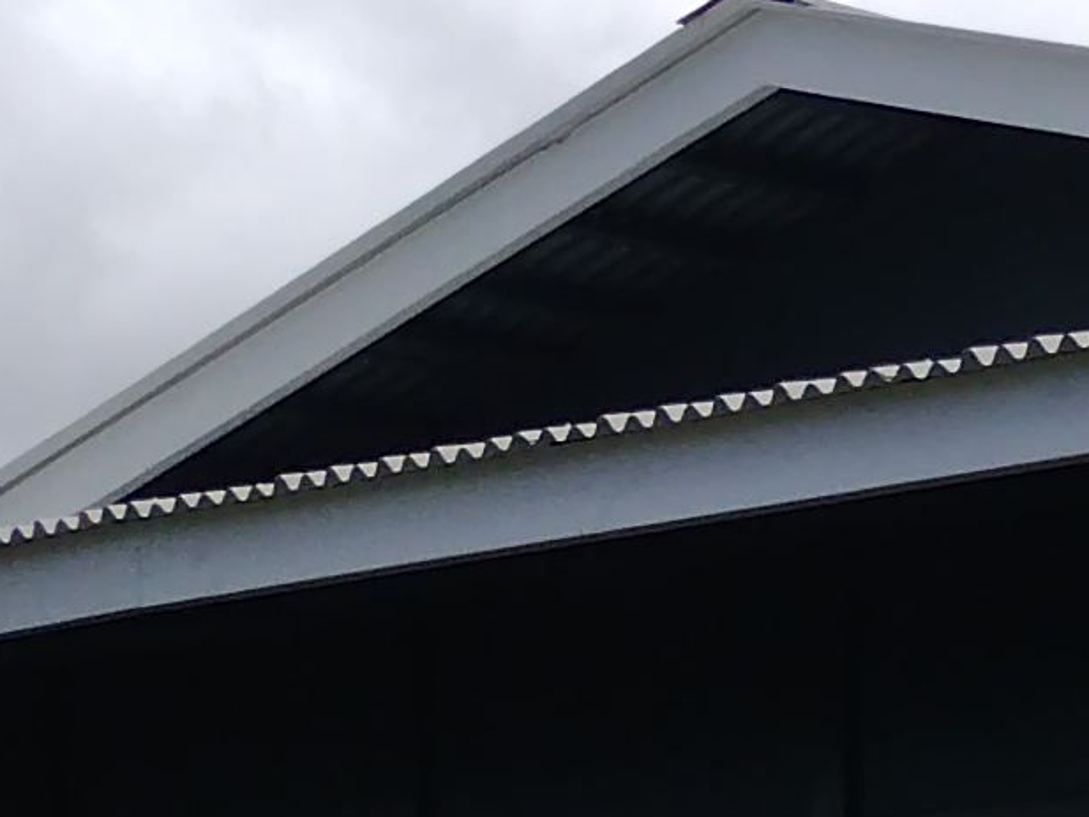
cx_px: 2573
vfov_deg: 8.3
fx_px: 5506
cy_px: 1330
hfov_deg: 10.0
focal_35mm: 175
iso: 100
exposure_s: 1/3584
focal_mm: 4.71
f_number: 1.7
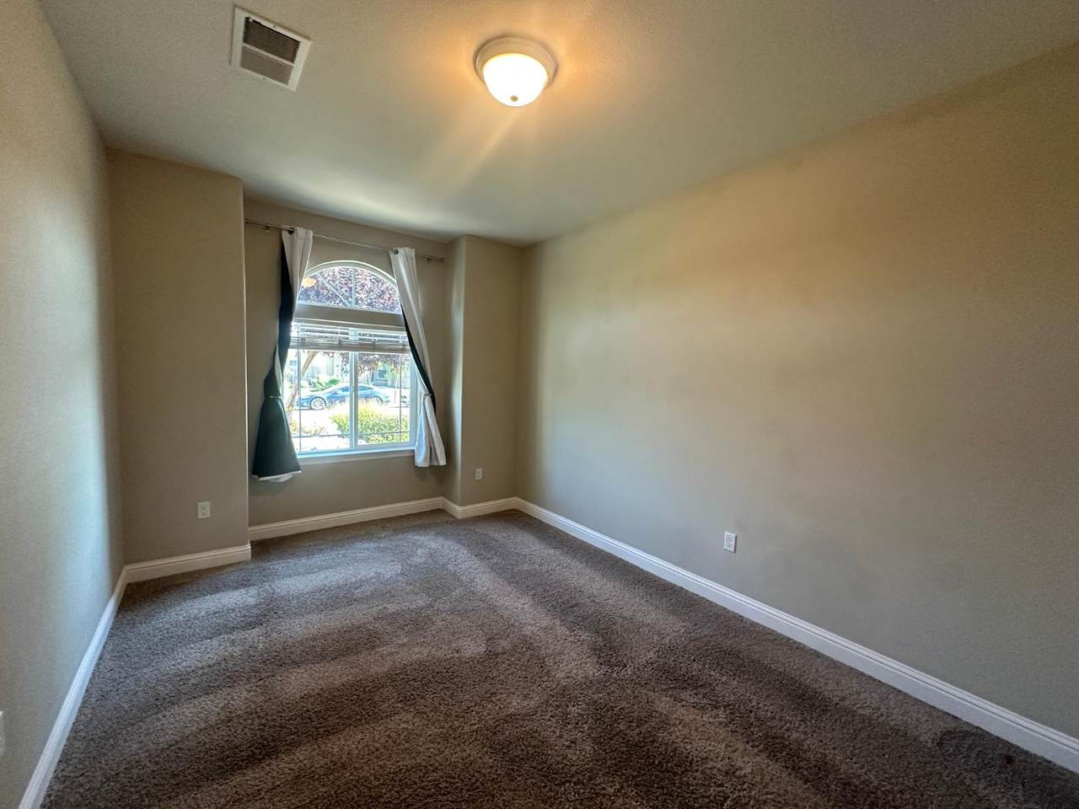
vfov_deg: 85.7
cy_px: 404
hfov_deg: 102.1
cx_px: 540
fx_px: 436
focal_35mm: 14
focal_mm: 2.22
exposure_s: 1/120
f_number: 2.2
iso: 250
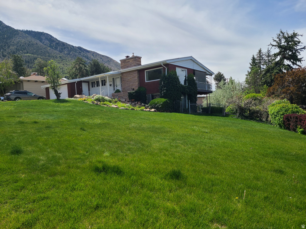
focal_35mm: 26
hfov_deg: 67.3
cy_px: 114
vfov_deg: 53.1
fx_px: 230
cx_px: 153
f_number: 1.8
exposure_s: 1/2352
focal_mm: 5.4
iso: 40
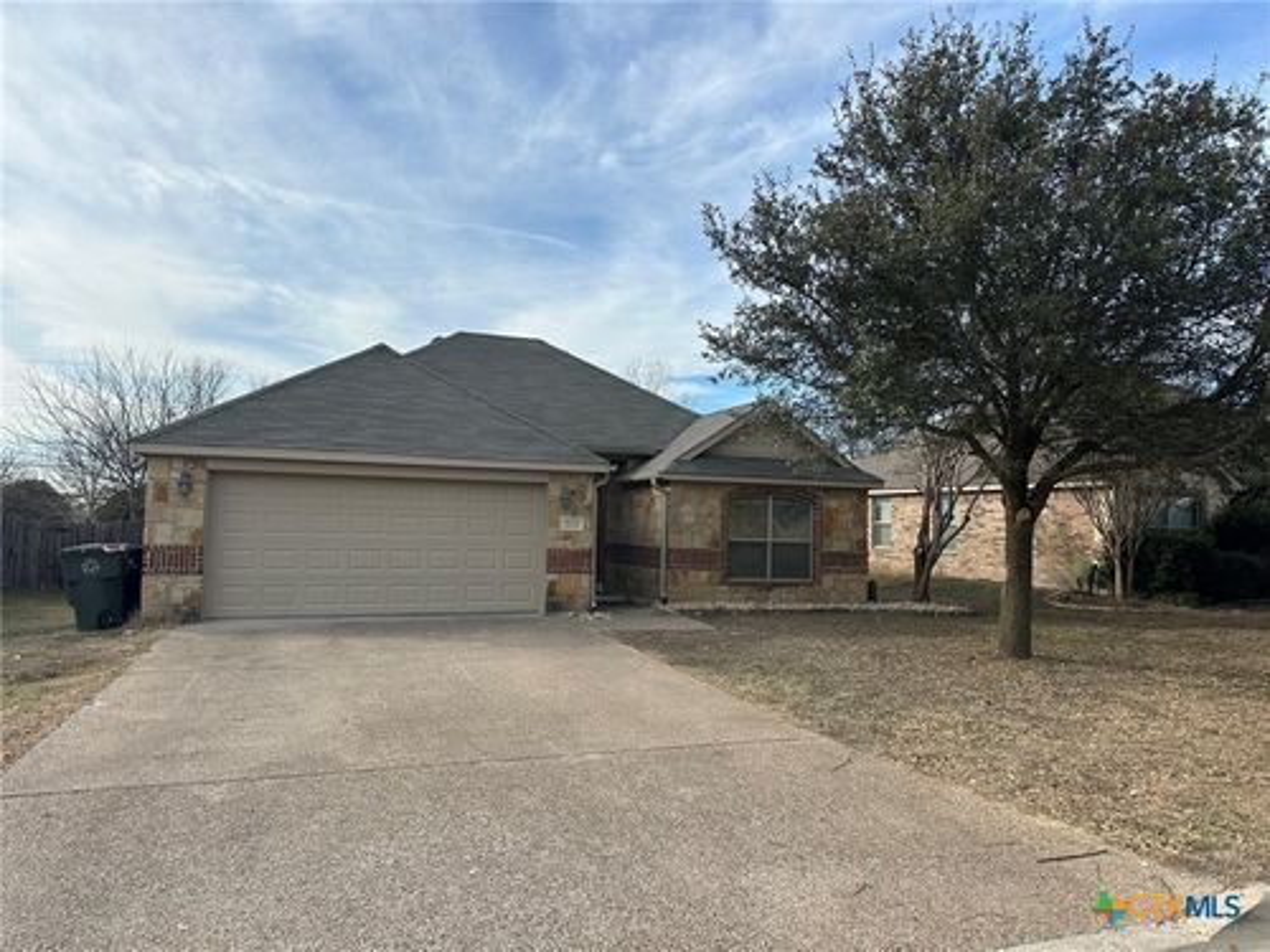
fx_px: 881
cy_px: 476
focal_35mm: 24
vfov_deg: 56.8
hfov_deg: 71.6
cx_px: 635
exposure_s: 1/3597
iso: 80
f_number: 1.78
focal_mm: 6.86
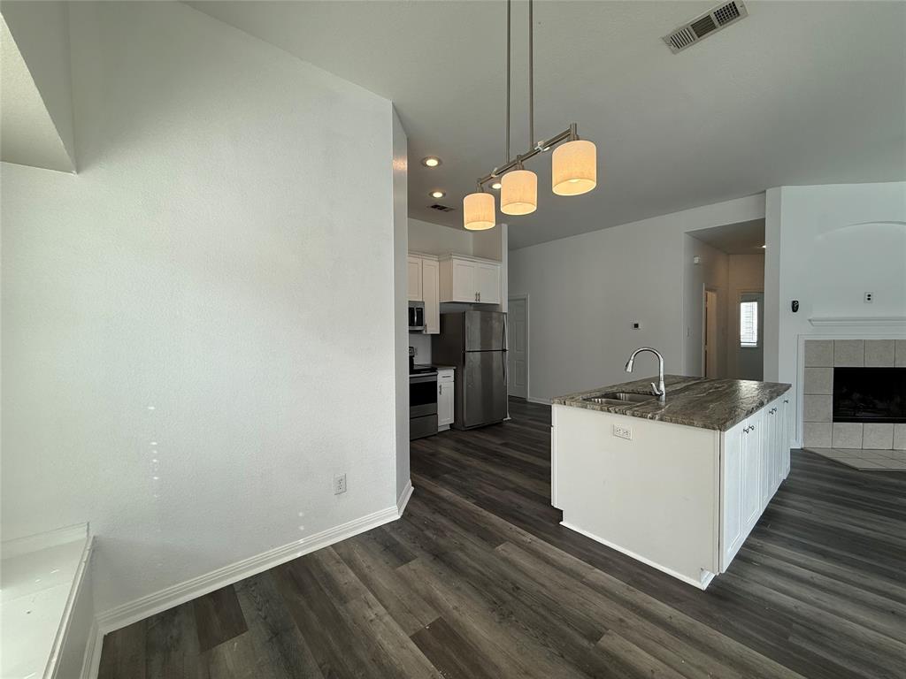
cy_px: 340
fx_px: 366
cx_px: 453
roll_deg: +0.1
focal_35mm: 14
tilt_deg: -1.3
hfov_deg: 102.1
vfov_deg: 85.7
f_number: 2.2
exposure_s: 1/217
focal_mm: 2.22
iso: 64
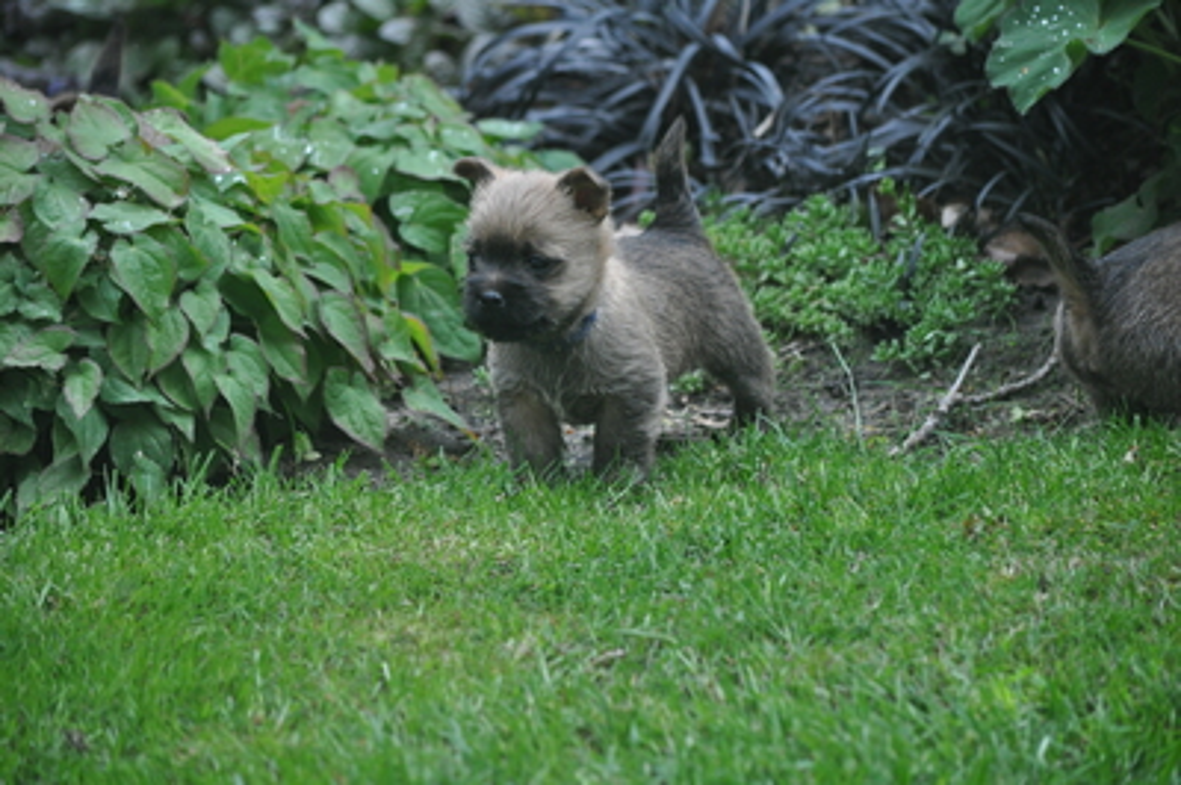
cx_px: 590
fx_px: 8113
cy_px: 392
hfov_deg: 8.3
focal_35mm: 248
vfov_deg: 5.5
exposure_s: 1/500
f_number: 5
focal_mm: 165
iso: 800
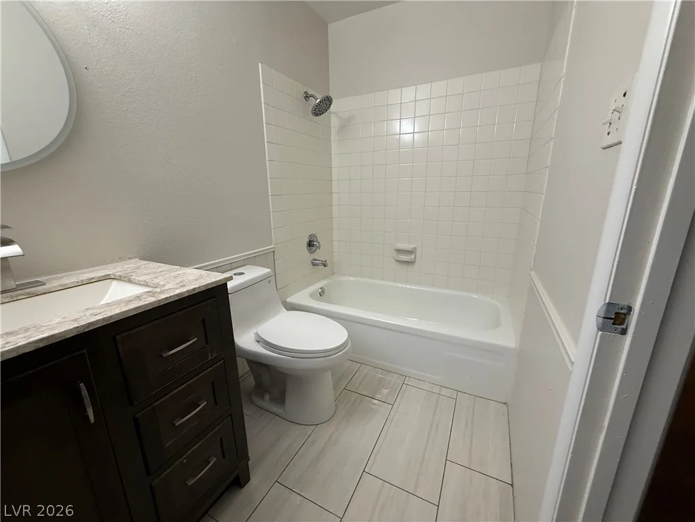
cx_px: 348
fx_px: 281
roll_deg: +0.4
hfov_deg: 102.1
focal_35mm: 14
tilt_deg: -12.2
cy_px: 261
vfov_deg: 85.7
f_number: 2.2
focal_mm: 2.22
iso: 250
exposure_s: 1/120
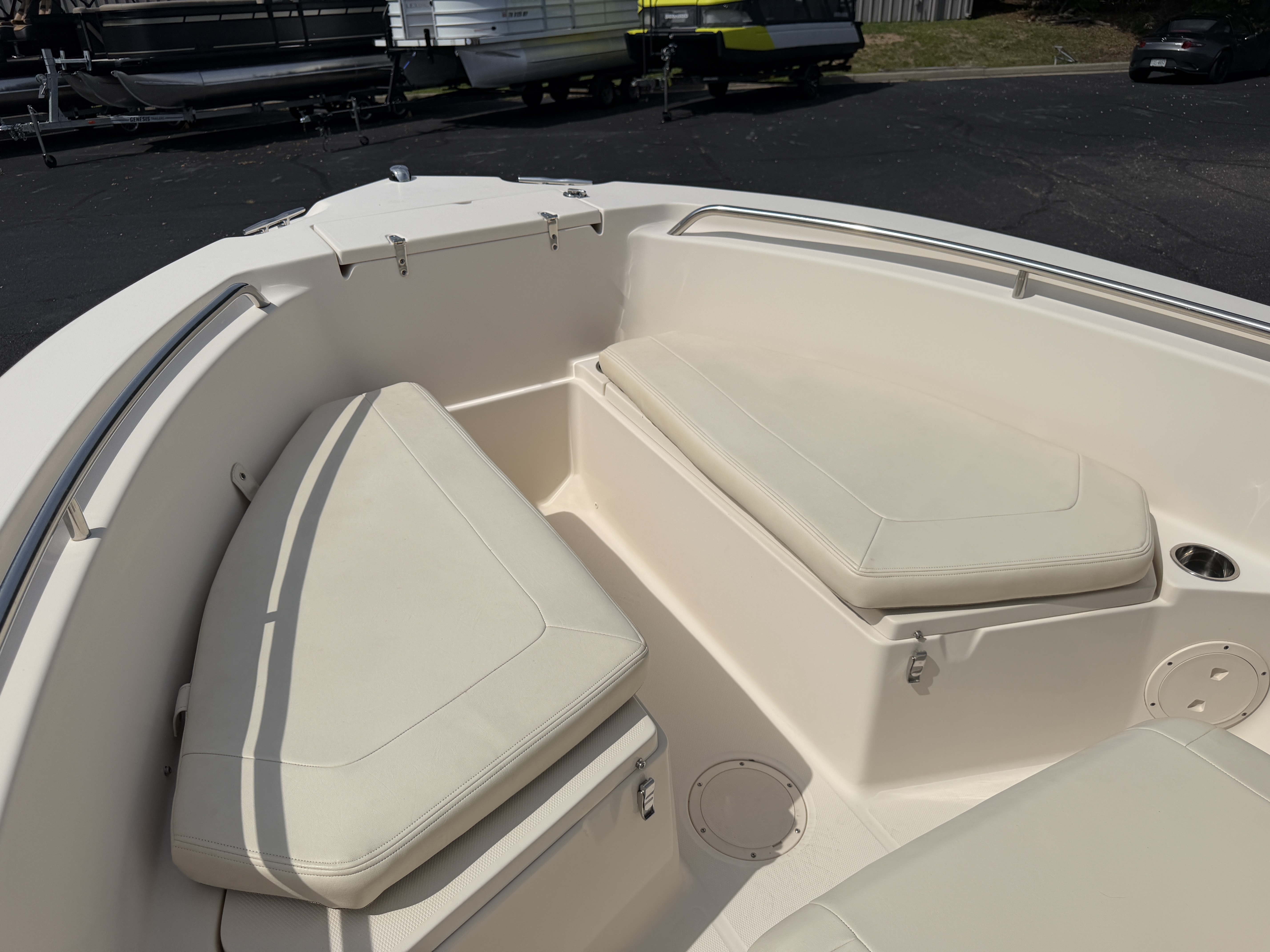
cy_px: 476
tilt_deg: -29.5
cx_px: 635
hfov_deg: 71.6
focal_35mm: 24
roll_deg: +2.7
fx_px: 881
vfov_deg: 56.8
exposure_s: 1/22727
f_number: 1.78
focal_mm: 6.76
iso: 80
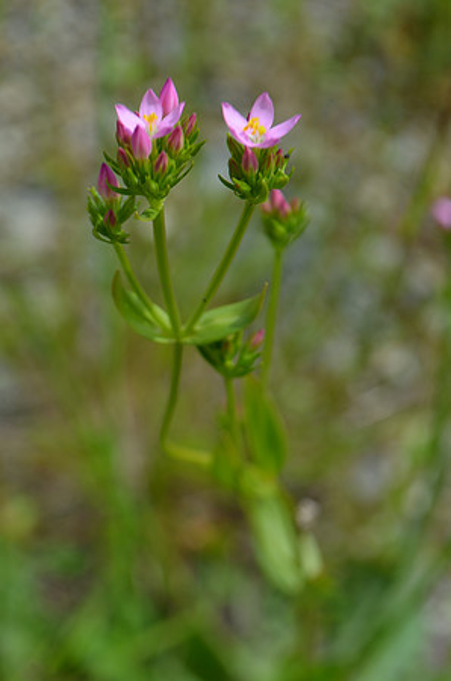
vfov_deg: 24.7
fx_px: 1557
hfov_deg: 16.5
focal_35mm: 82
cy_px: 340
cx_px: 226
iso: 110
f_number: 8
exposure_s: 1/250
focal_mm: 55
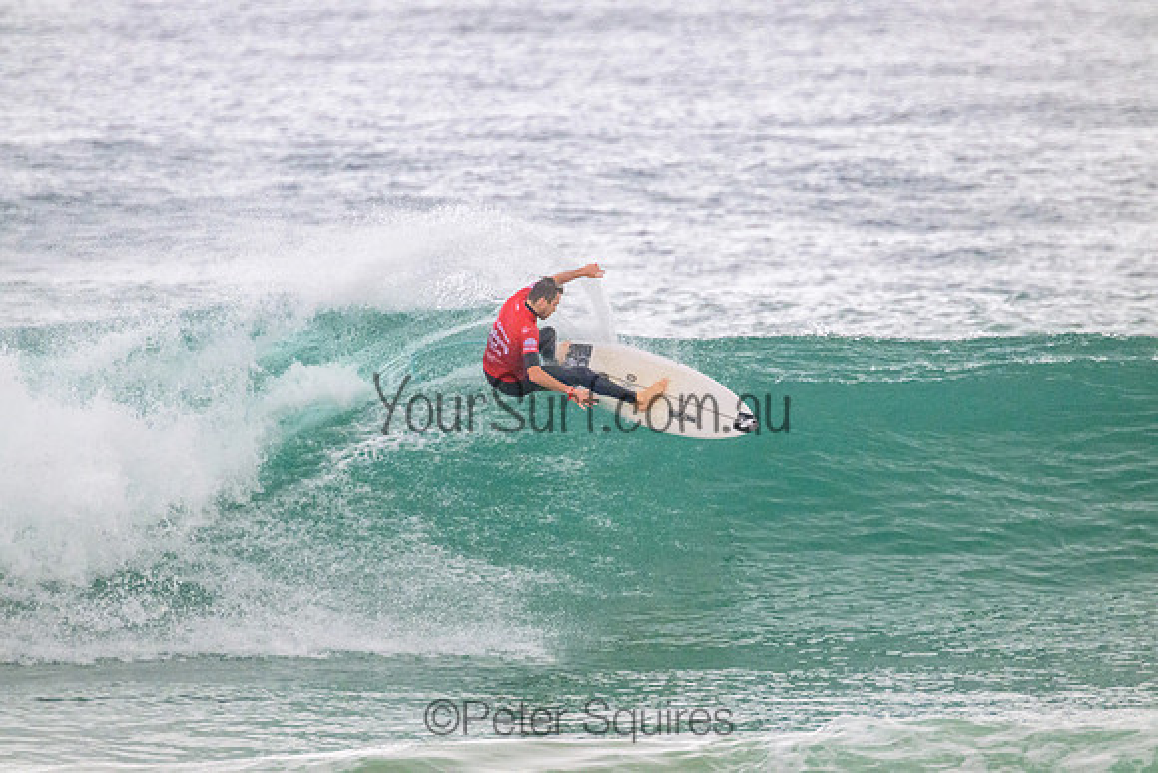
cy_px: 386
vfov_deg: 1.7
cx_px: 579
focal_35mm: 800
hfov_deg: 2.6
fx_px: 25738
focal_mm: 800
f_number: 11
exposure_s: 1/2000
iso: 5000
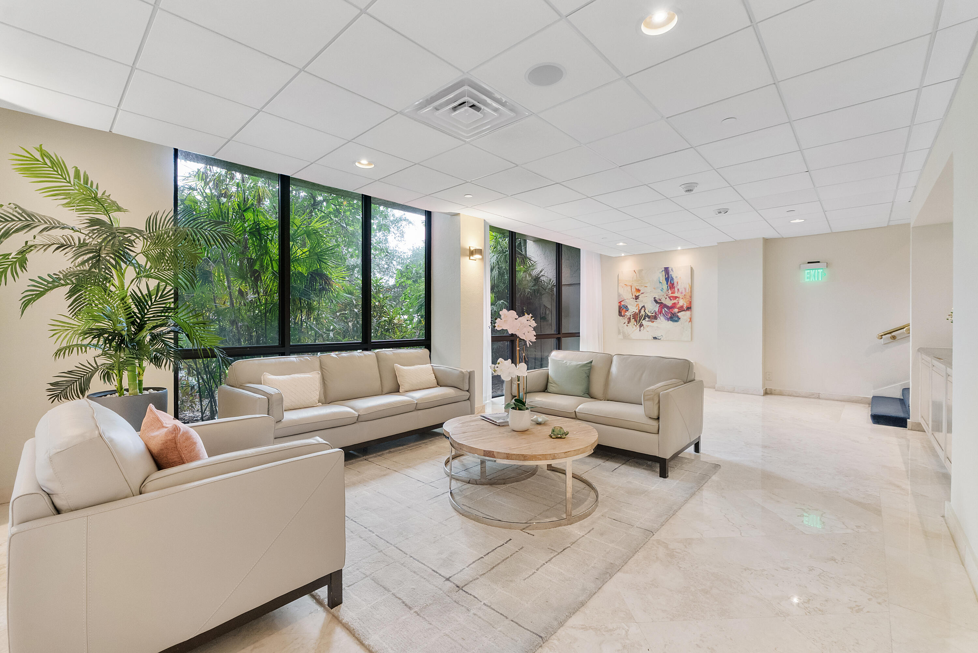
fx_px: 408
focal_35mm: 15
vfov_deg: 77.3
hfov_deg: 100.4
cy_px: 326
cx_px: 489
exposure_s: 1/13
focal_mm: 10
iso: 640
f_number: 7.1
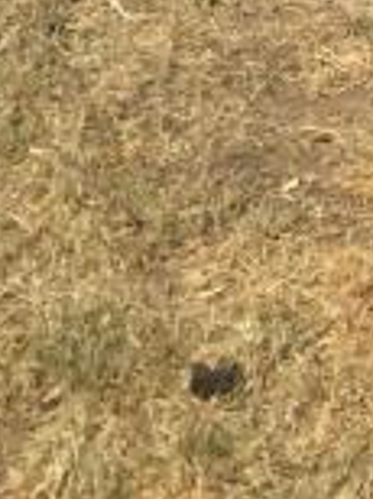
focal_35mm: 145
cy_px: -739
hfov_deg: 9.7
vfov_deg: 11.2
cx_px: 652
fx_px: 2089
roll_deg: +0.3
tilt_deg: -4.9
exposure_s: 1/3049
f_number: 2.2
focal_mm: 4.15
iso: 32
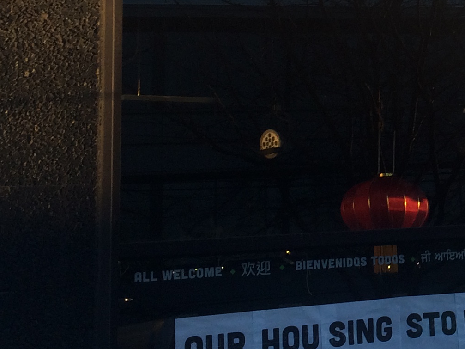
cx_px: 596
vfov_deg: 15.3
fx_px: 1263
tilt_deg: +16.1
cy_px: -28
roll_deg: +6.9
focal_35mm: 94
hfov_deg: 19.3
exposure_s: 1/218
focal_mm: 4.15
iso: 32
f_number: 2.2
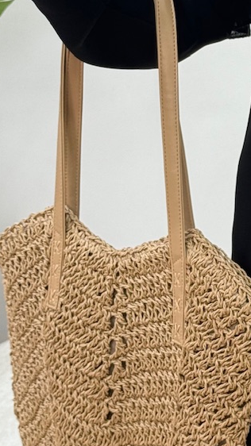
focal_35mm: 119
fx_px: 1408
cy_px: 83
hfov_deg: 10.0
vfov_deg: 17.8
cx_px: 338
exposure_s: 1/233
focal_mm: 6.76
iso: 80
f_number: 1.78
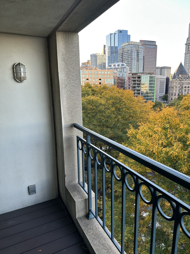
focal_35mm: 24
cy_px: 127
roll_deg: +1.1
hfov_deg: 56.8
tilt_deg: -12.0
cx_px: 95
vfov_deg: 71.6
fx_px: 176
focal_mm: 6.86
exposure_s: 1/207
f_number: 1.78
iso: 64
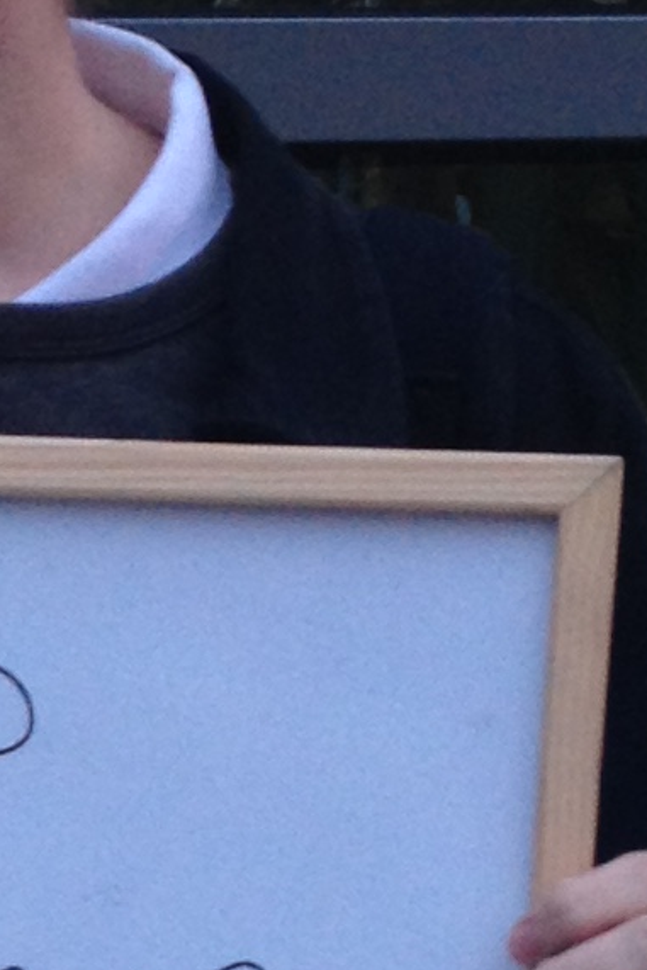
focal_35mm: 208
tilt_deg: -5.8
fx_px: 5603
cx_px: -401
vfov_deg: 9.8
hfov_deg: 6.5
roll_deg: +0.1
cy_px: 1074
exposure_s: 1/20
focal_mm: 4.28
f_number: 2.4
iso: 64
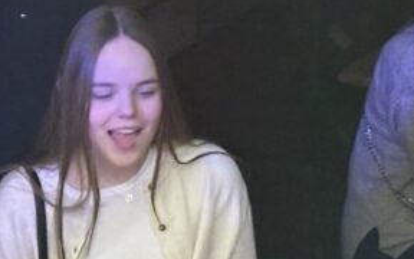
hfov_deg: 11.1
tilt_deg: -22.9
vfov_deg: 7.2
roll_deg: +2.7
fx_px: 2042
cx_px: -197
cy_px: 272
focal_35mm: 181
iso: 640
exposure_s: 1/23
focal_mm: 6.86
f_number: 1.78
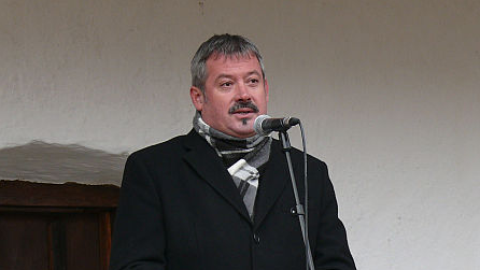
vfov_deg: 6.9
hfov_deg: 12.2
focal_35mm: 176
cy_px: 181
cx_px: 241
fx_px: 2240
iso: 100
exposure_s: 1/100
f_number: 3.2
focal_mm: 19.1
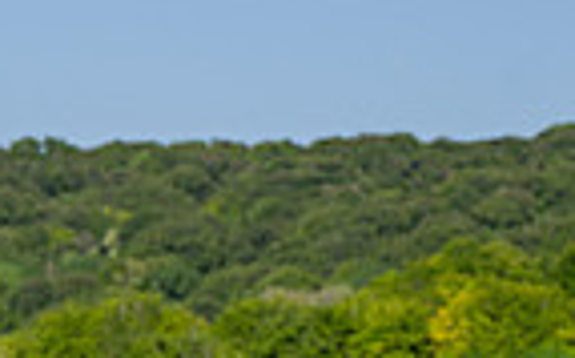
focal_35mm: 337
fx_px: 5275
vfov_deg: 3.8
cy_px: 780
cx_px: -243
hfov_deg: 6.2
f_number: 4
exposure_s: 1/2500
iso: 200
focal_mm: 70
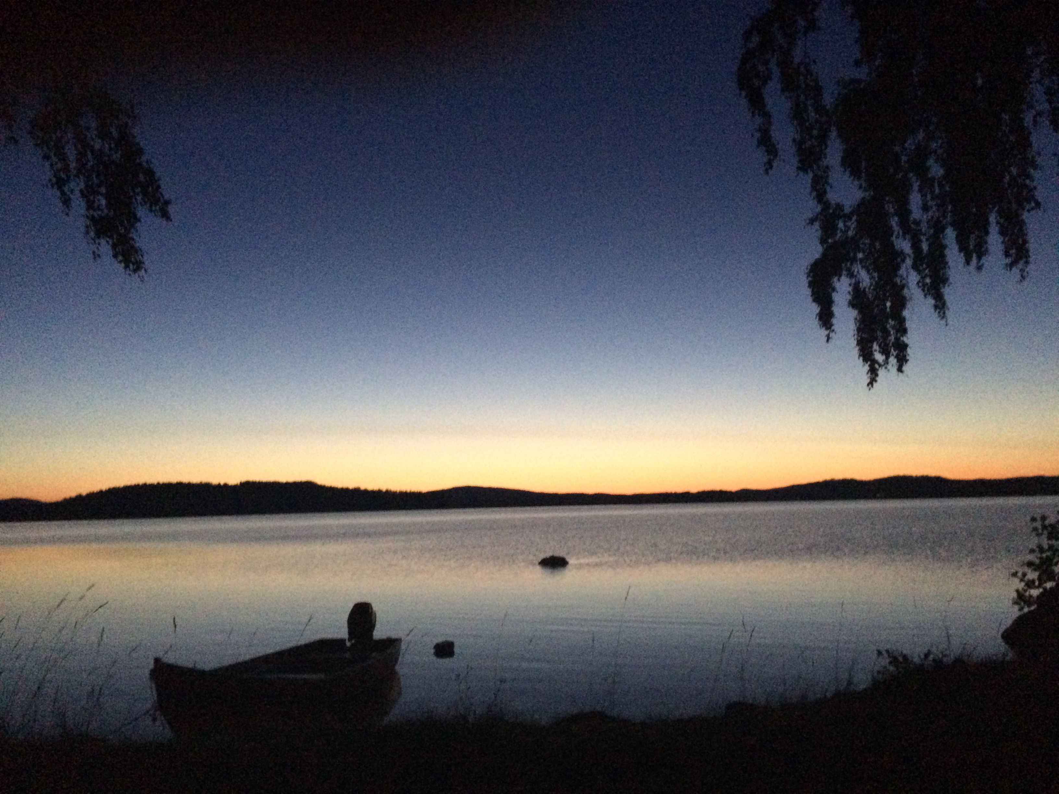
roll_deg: +2.5
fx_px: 887
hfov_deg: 61.7
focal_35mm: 29
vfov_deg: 48.2
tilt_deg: +6.6
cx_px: 530
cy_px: 397
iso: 800
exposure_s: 1/17
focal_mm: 4.15
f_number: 2.2
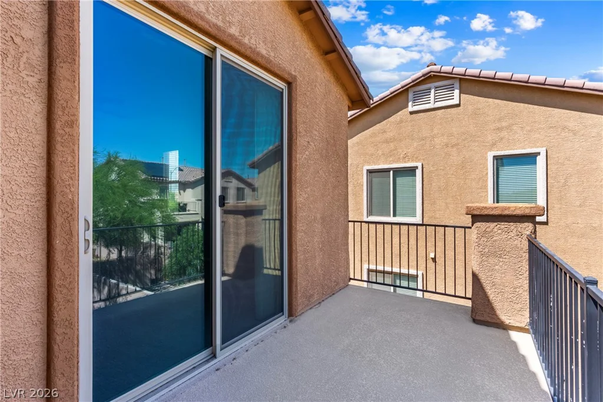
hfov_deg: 93.3
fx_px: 285
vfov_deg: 70.4
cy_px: 201
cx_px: 302
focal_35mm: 17
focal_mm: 17
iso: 400
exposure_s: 1/8000
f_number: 8
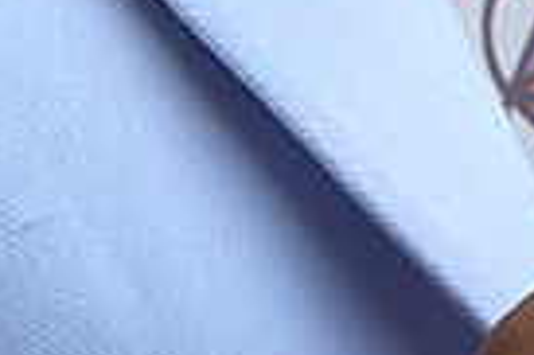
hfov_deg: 4.0
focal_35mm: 497
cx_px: 1910
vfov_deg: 2.8
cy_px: 591
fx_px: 7363
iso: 320
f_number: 5.6
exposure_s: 1/70
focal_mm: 45.2
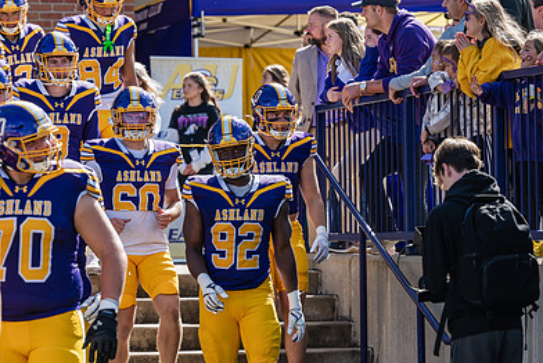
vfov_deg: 8.1
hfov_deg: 12.1
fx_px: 2566
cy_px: 227
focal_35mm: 170
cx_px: 201
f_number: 3.5
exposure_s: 1/400
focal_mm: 115
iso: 100
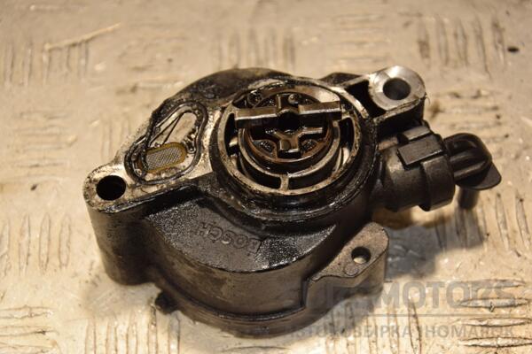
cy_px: 177
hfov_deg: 23.4
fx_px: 1286
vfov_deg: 15.7
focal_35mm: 87
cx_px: 266
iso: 800
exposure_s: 1/200
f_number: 5.3
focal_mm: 58
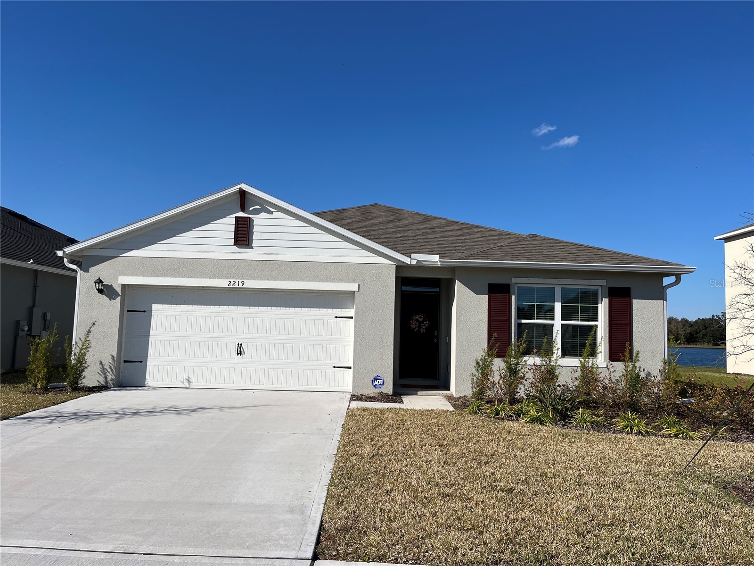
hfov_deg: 67.3
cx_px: 377
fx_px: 566
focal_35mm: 26
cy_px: 283
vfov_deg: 53.1
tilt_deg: +5.2
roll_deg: -2.0
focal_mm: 5.1
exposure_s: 1/6494
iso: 50
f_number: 1.6
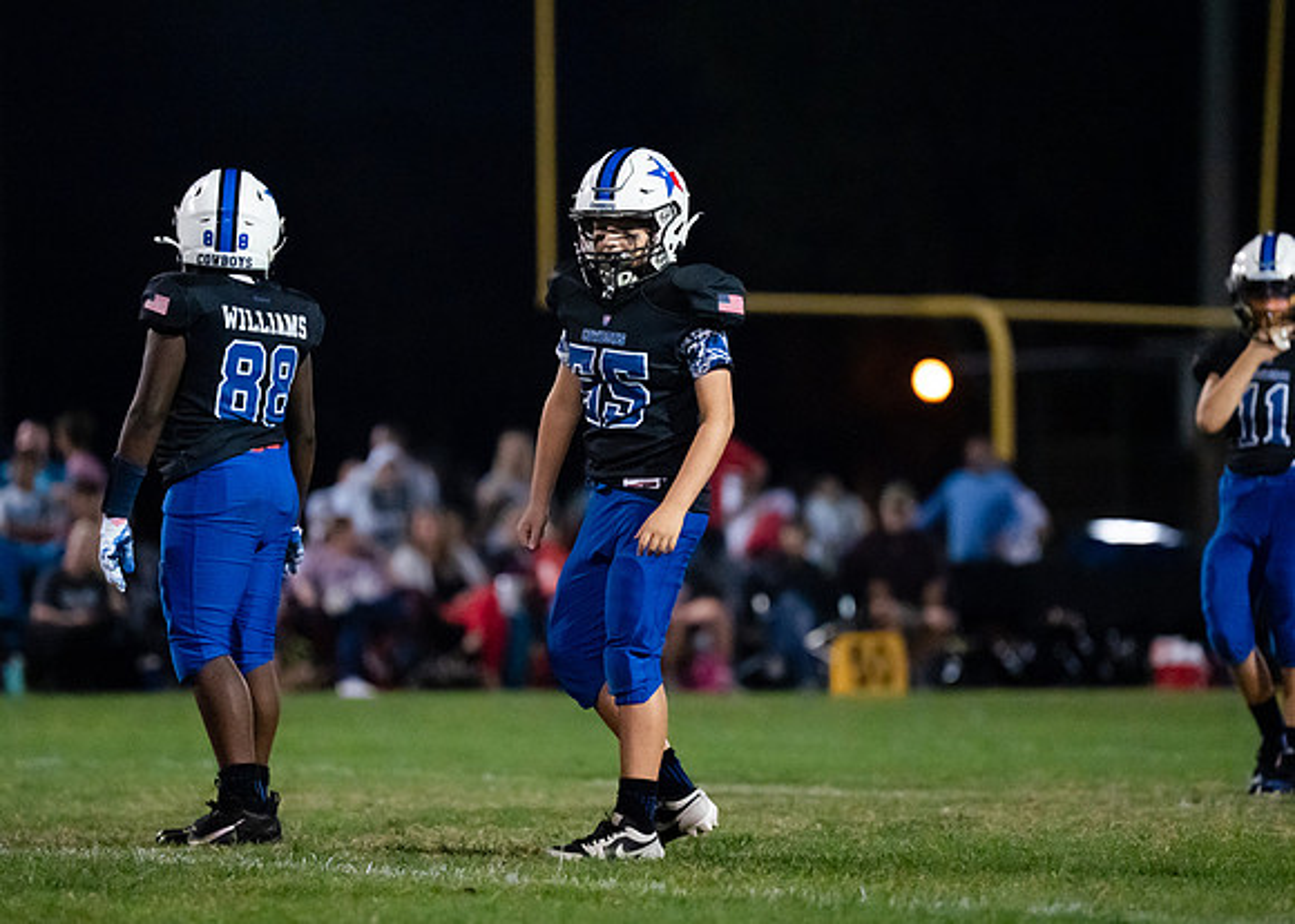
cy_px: 490
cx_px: 617
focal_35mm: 285
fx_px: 10479
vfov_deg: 5.1
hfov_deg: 7.1
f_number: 2.8
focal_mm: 200
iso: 6400
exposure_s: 1/1000
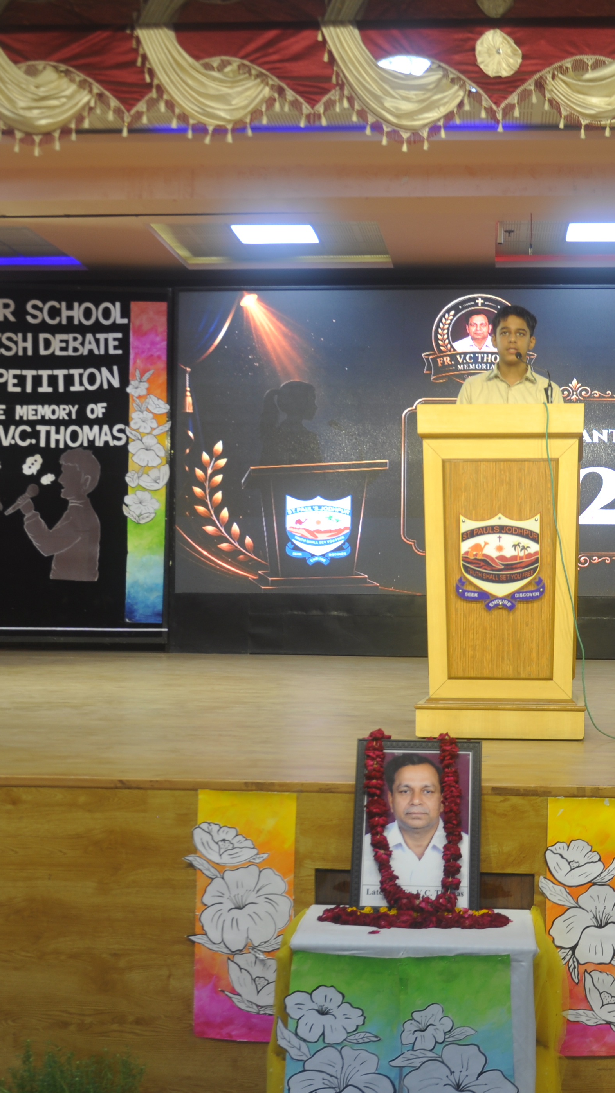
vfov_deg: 39.2
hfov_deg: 22.6
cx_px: 388
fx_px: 1537
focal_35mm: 53
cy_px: 551
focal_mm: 22
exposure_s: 1/20
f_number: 4.5
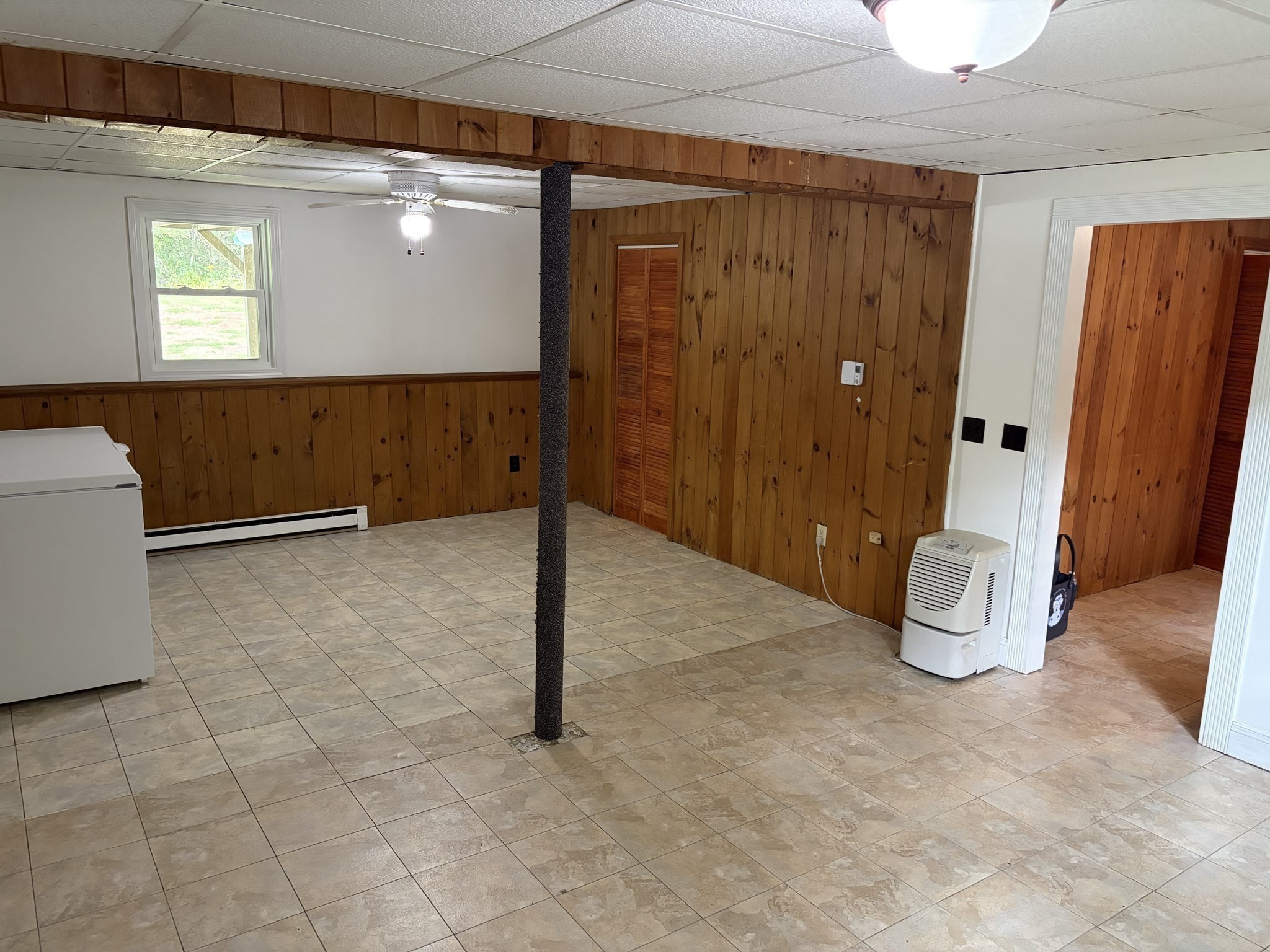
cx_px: 635
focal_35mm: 26
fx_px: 954
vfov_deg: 53.1
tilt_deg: -12.1
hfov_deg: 67.3
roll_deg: -2.1
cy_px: 476
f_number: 1.6
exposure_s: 1/60
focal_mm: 5.96
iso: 400
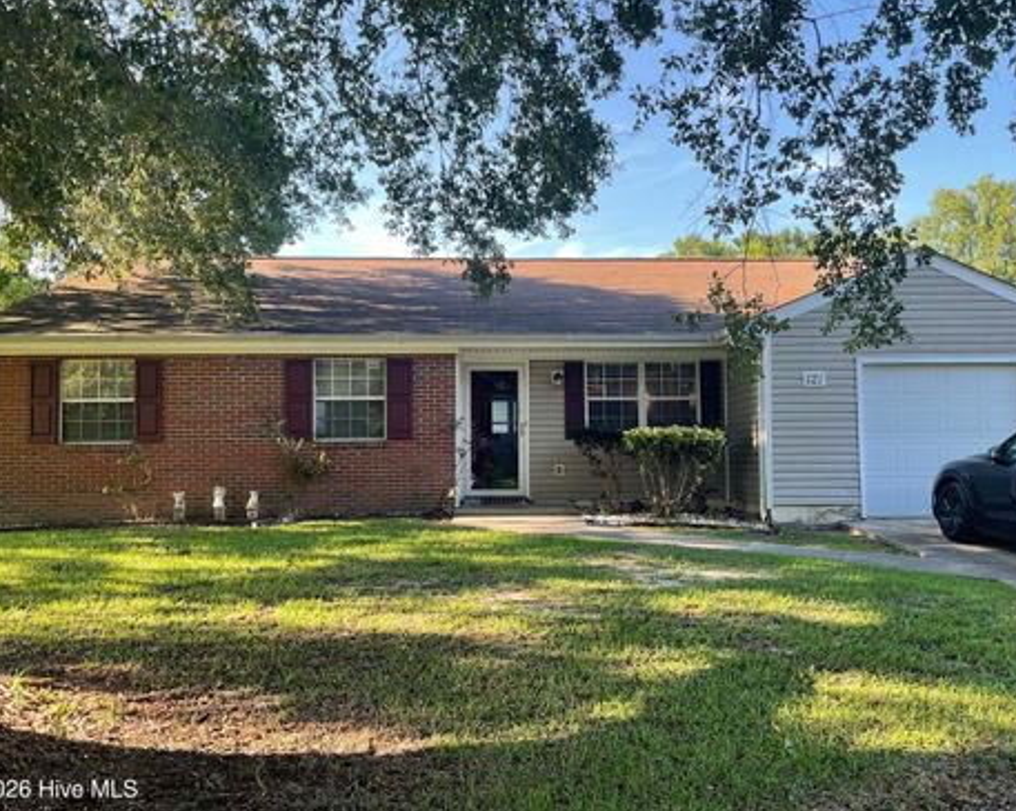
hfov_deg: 57.2
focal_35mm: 31
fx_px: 932
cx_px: 516
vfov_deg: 47.1
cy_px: 410
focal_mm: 3
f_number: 1.8
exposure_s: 1/141
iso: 16
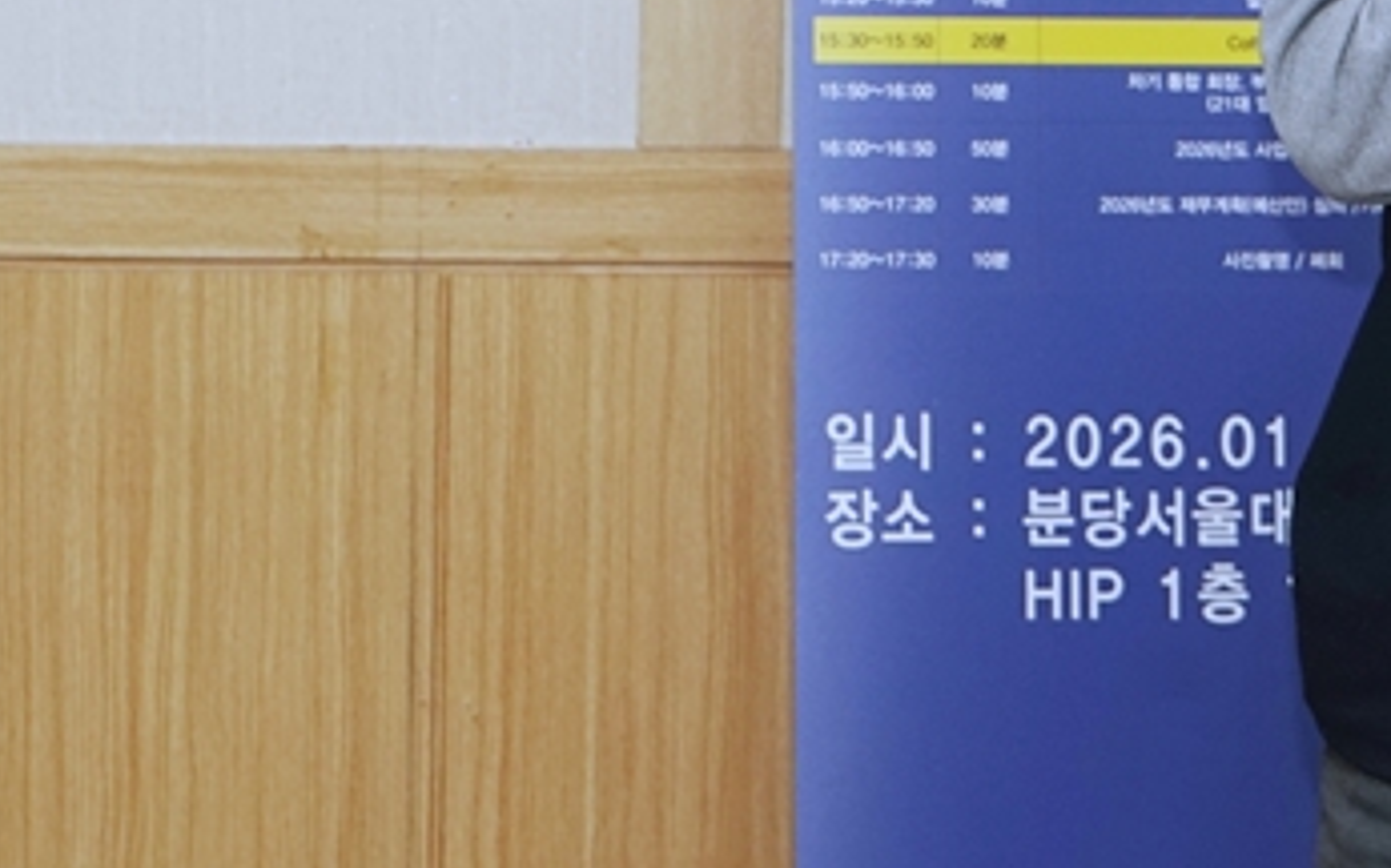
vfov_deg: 6.3
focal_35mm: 206
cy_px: -323
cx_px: 901
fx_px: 7807
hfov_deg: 10.2
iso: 320
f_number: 7.1
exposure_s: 1/80
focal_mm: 70
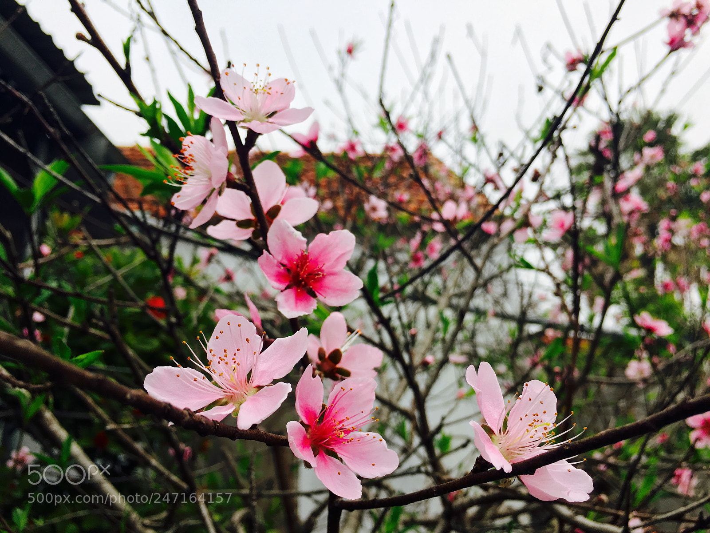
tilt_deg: +12.0
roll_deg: -0.1
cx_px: 355
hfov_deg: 61.7
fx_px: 595
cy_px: 266
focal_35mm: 29
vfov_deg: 48.2
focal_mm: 4.15
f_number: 2.2
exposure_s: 1/100
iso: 25
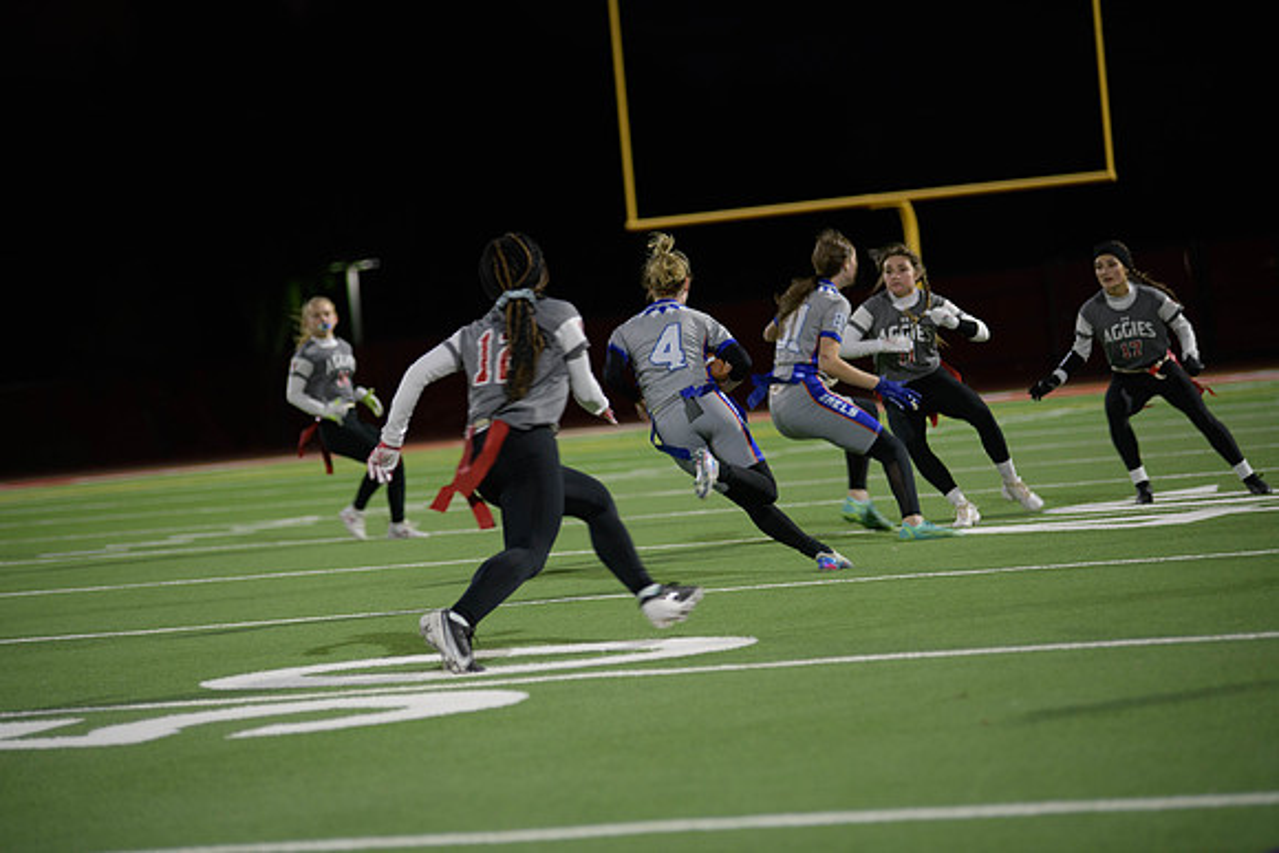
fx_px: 4975
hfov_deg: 14.7
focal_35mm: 140
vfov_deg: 9.8
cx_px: 640
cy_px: 426
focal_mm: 140
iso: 800
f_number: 2.8
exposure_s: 1/200
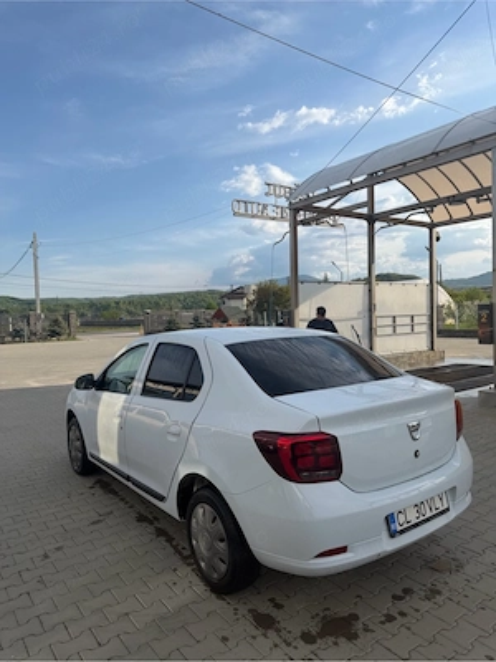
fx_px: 459
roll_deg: +1.5
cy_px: 331
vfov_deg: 71.6
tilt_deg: -1.8
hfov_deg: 56.8
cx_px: 248
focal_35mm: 24
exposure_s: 1/3759
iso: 80
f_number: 1.78
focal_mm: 6.76
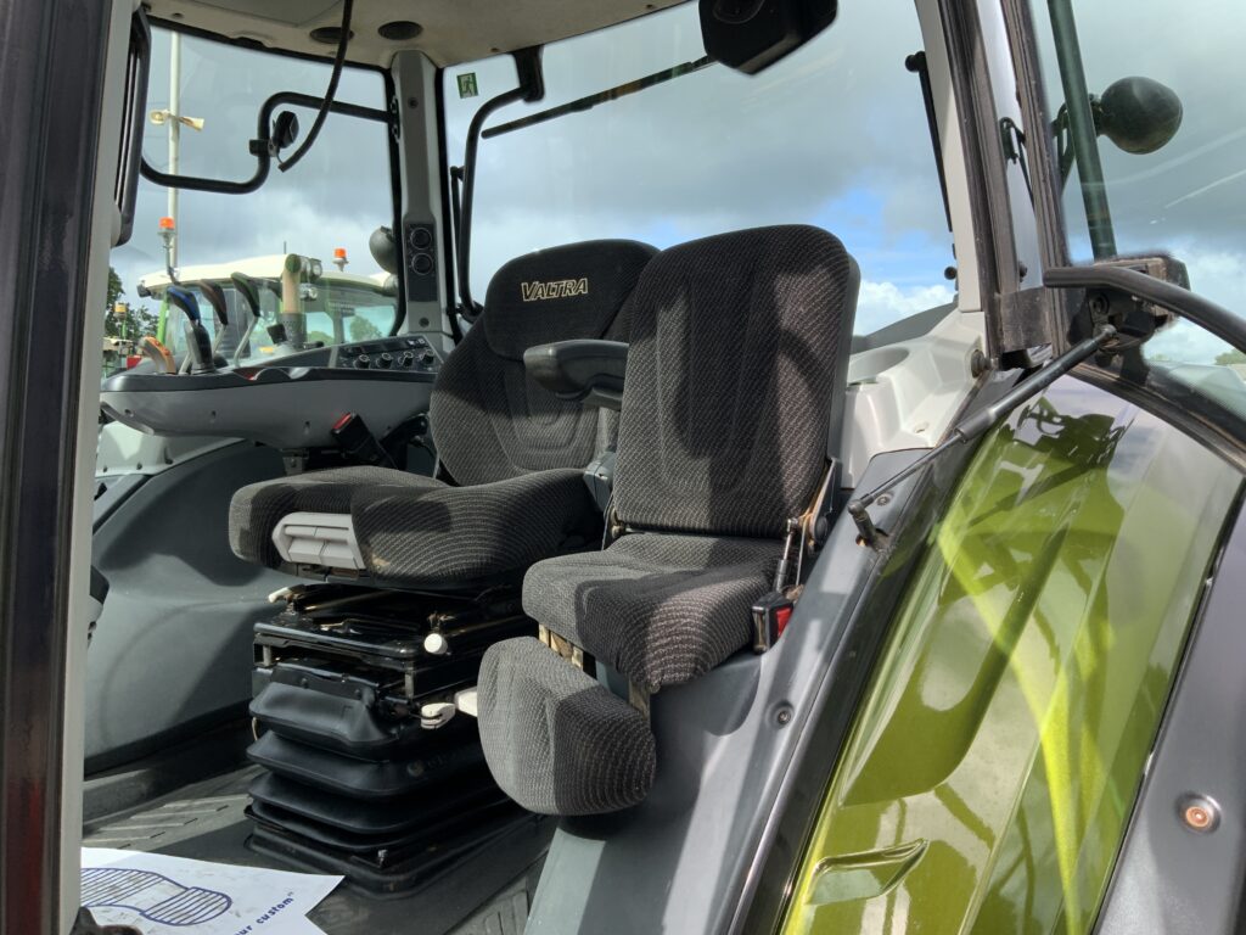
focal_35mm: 29
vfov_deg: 48.2
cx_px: 623
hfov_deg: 61.7
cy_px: 468
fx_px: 1044
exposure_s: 1/412
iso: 16
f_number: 1.8
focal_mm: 3
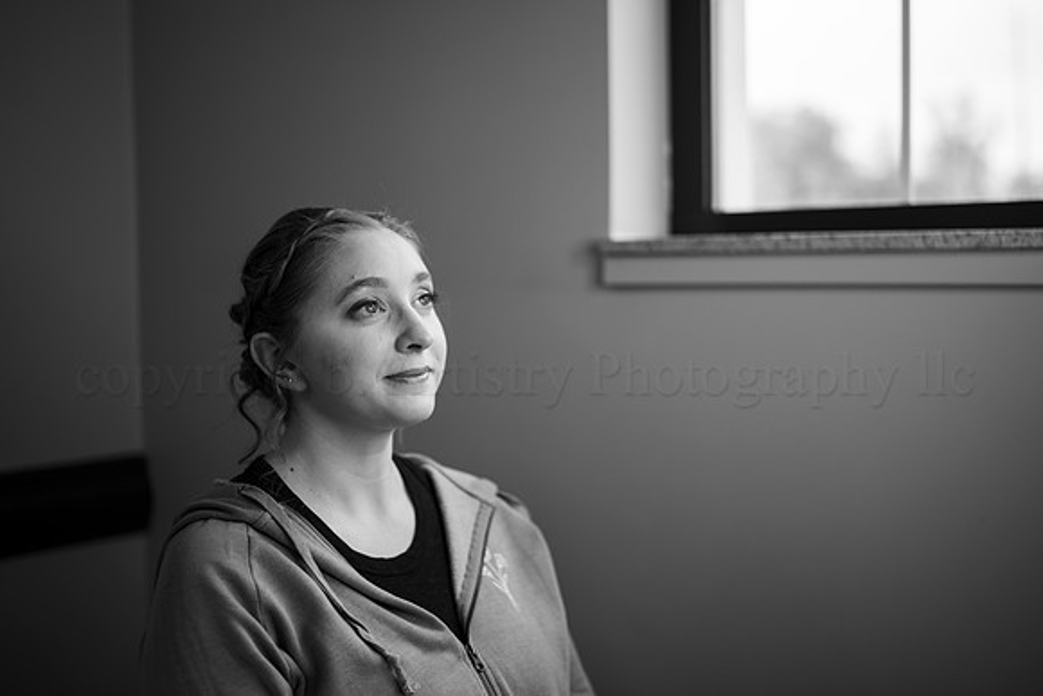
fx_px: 1304
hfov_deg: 43.6
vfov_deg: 29.9
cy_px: 348
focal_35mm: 45
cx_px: 522
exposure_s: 1/200
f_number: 1.8
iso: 160
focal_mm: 45
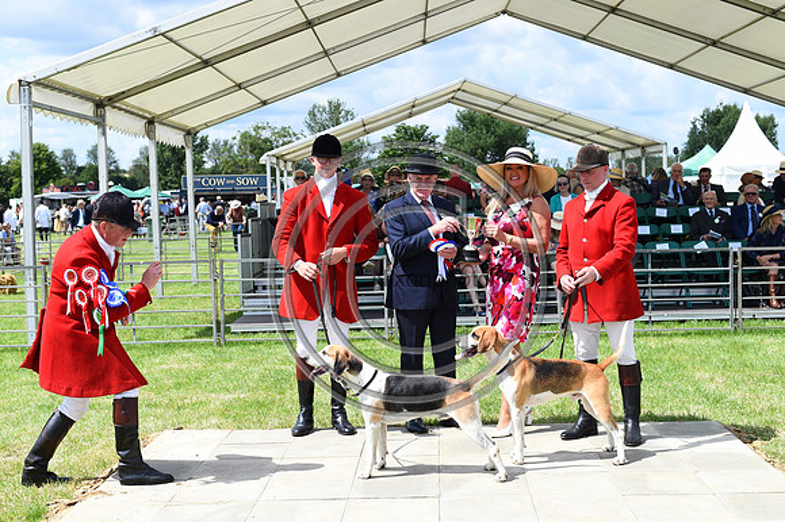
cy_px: 261
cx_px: 392
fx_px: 1090
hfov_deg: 39.6
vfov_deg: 27.0
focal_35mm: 50
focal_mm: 50
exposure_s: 1/1250
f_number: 7.1
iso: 400
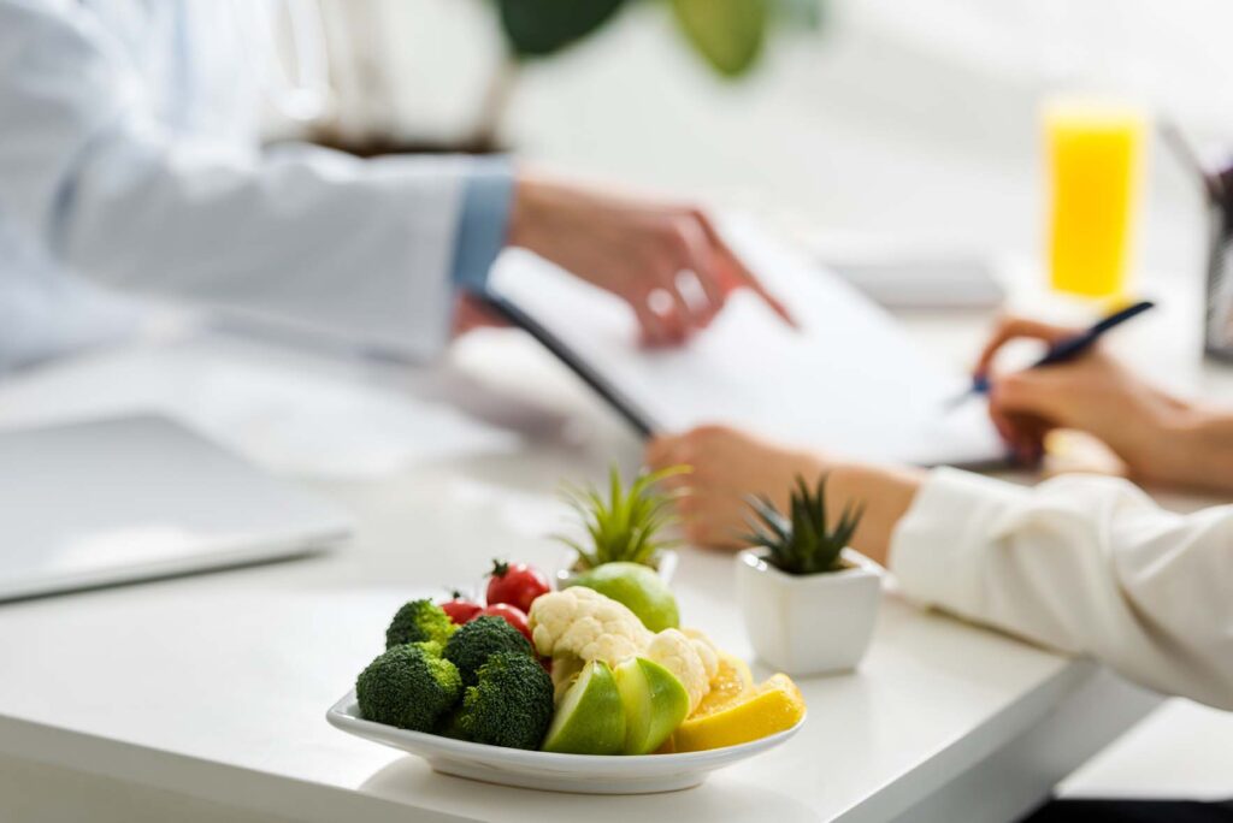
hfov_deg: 16.8
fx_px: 4181
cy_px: 412
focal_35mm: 122
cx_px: 616
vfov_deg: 11.3
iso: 100
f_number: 3.5
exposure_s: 1/200
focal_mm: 122
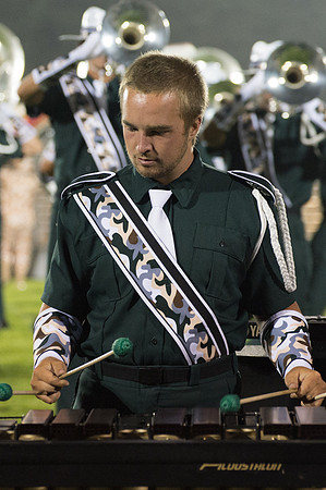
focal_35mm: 248
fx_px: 3382
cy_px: 209
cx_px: 173
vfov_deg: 8.3
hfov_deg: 5.5
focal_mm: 135
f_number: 4.8
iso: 5600
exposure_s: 1/160
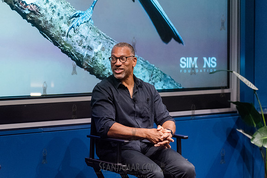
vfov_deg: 15.2
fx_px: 665
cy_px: 89
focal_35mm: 90
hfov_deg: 22.7
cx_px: 134
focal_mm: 86
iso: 6400
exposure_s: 1/200
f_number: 3.5
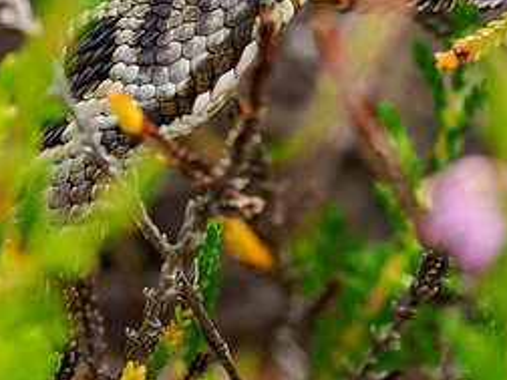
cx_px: 259
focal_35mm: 2070
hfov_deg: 1.0
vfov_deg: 0.7
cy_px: -105
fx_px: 30318
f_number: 4
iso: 800
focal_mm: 300
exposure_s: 1/1600
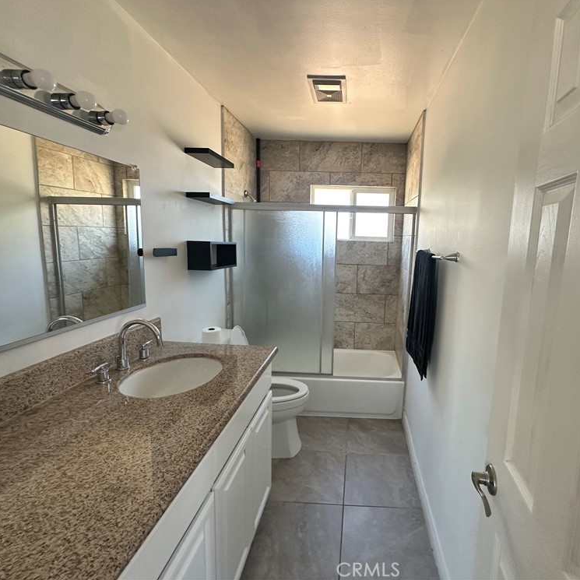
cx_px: 346
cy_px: 282
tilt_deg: -6.8
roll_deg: -2.6
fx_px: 322
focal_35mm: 17
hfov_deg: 83.0
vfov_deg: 83.9
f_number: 2.2
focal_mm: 2.22
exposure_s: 1/60
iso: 160
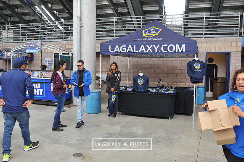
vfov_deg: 41.1
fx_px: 217
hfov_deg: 58.7
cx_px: 122
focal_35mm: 32
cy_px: 81
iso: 200
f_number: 5
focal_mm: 32
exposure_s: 1/200
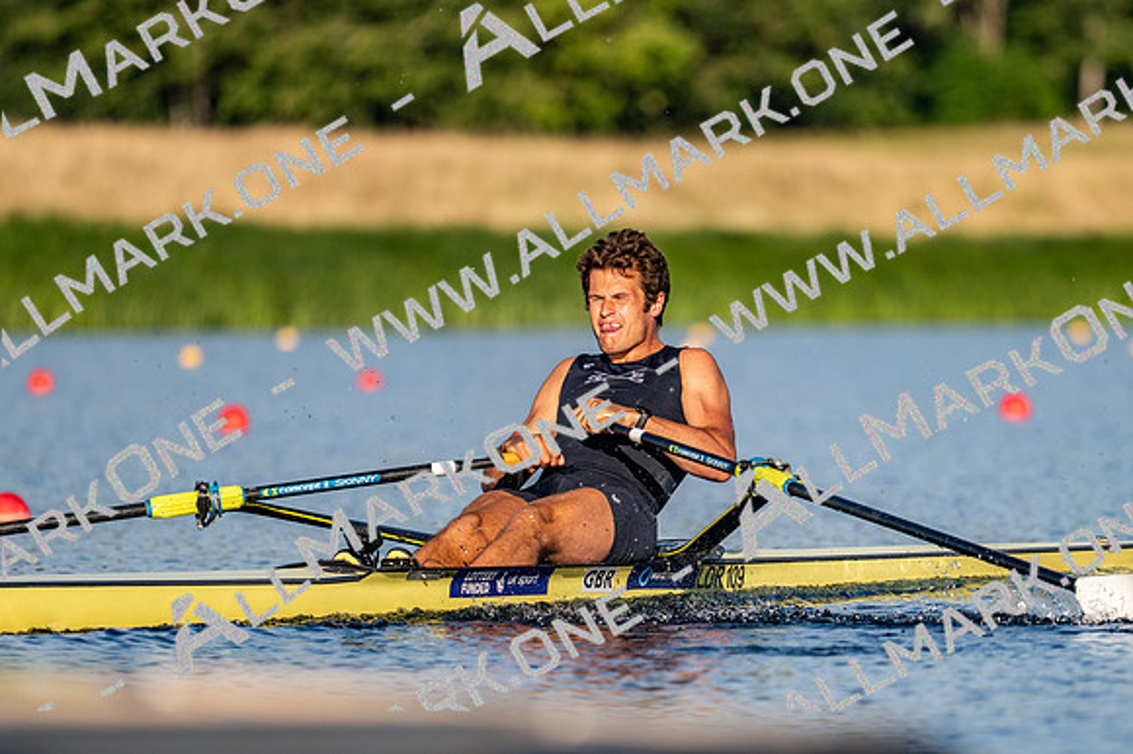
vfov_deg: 2.3
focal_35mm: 600
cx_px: 566
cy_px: 377
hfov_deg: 3.4
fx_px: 18872
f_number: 4.5
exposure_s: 1/2500
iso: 220
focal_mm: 400
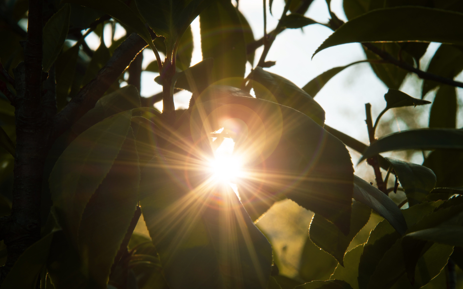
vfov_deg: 8.1
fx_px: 2038
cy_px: 147
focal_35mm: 162
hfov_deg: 13.0
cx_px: 231
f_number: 18
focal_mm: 105
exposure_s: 1/100
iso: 100
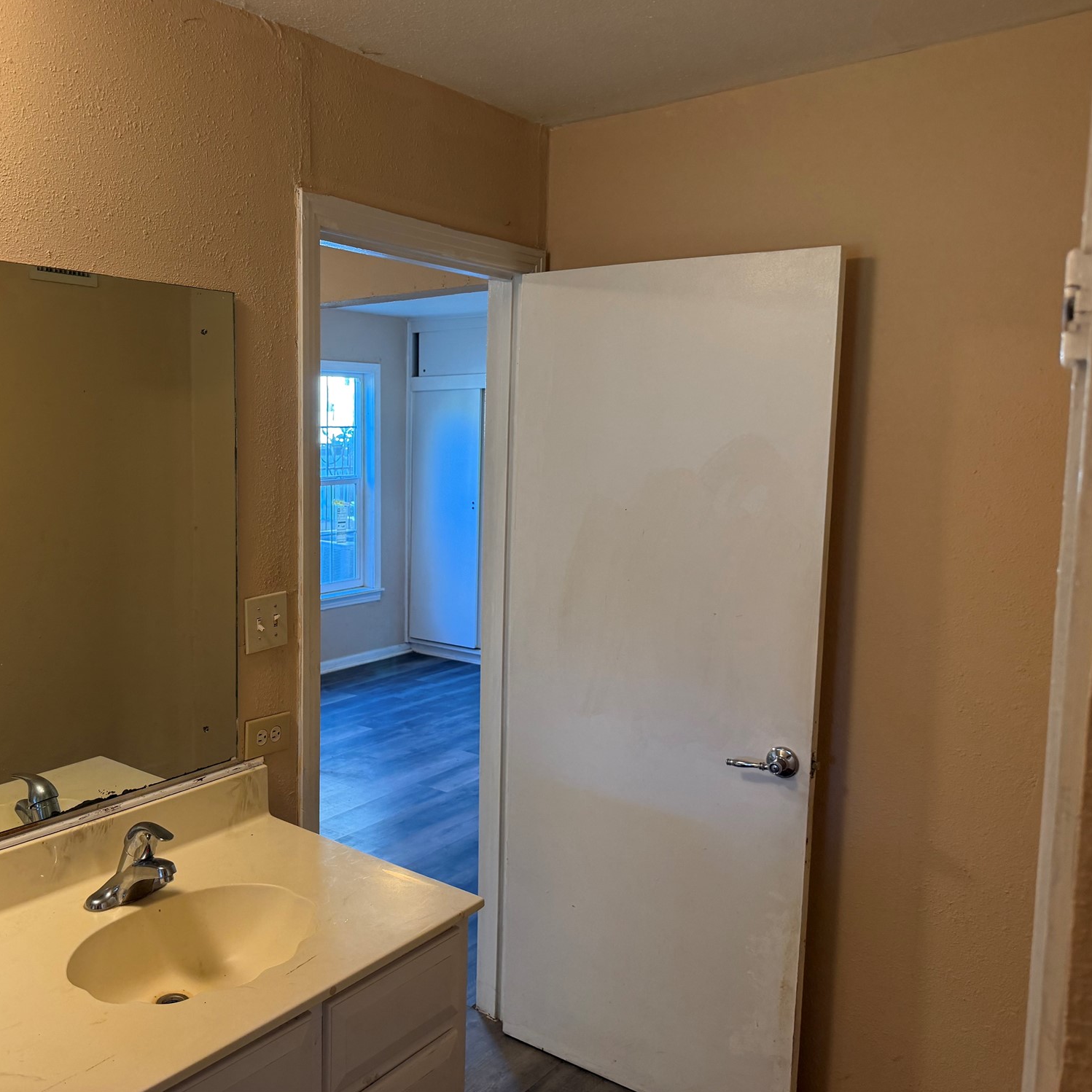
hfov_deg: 54.3
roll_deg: -0.5
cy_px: 534
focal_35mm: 29
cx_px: 347
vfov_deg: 55.6
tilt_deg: -4.3
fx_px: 1035
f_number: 1.78
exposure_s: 1/50
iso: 160
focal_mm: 6.76
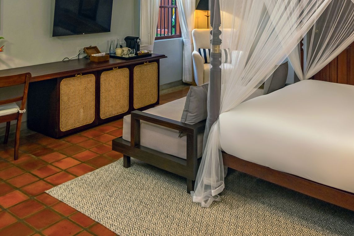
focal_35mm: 27
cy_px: 75
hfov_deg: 65.2
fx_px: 265
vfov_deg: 47.0
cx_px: 242
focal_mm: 16
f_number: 14
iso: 200
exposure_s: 1/60
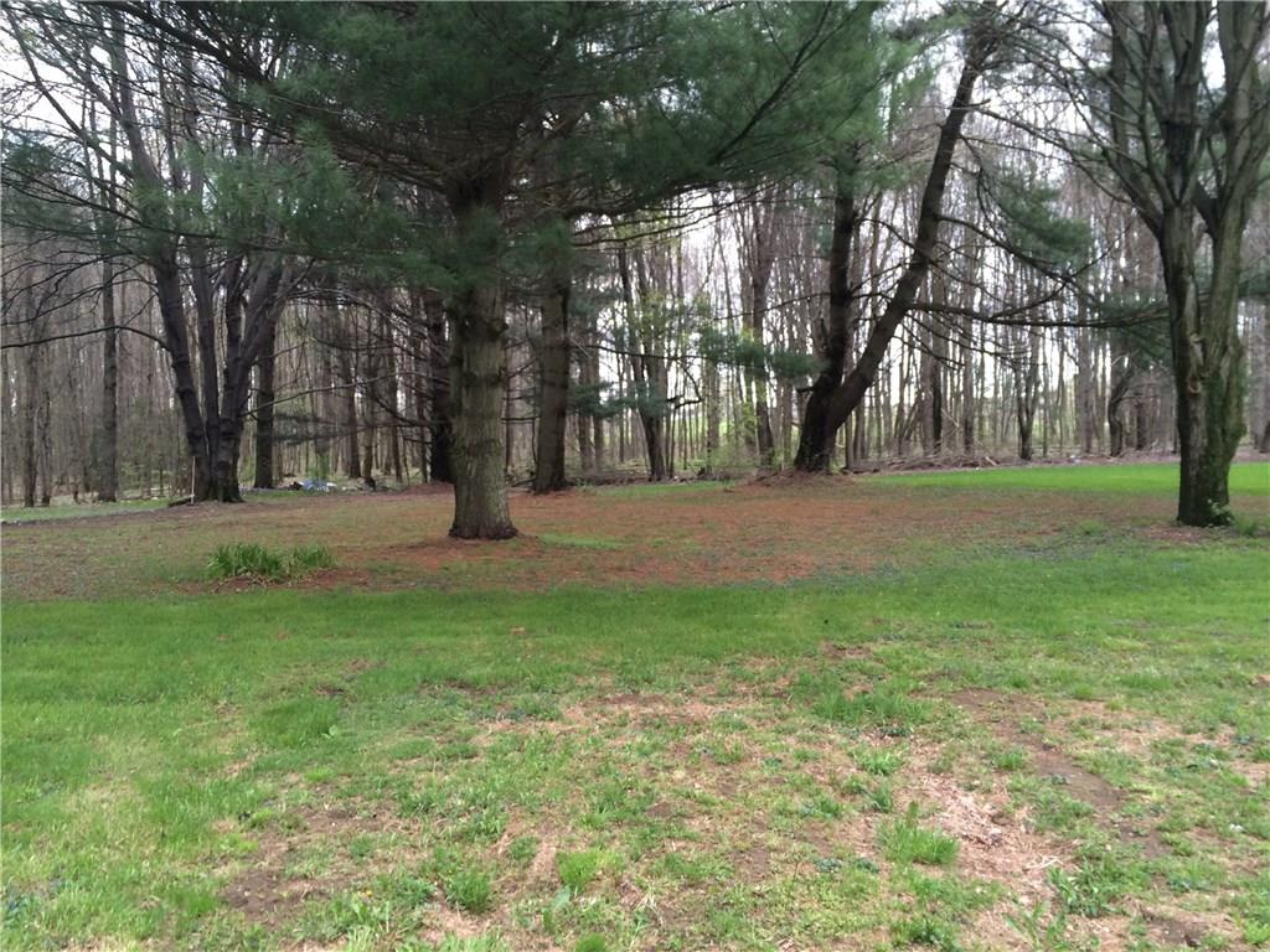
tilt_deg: -2.2
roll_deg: +0.3
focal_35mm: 29
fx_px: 1064
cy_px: 476
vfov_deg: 48.2
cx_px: 635
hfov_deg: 61.7
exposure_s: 1/30
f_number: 2.2
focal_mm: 4.15
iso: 64
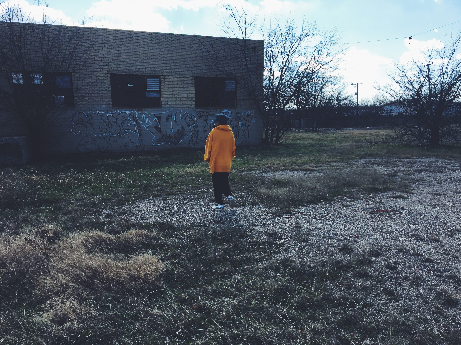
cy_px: 172
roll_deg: -1.1
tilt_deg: -8.0
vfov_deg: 48.2
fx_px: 386
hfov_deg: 61.7
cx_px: 230
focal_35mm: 29
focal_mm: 4.15
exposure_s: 1/1115
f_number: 2.2
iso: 25
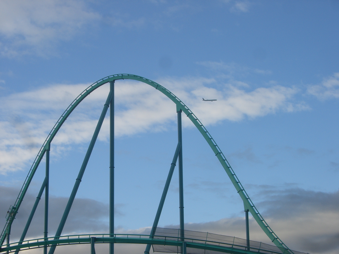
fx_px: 774
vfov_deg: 18.7
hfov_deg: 24.7
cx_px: 170
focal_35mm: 79
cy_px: 127
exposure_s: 1/250
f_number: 6.5
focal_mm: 12.8
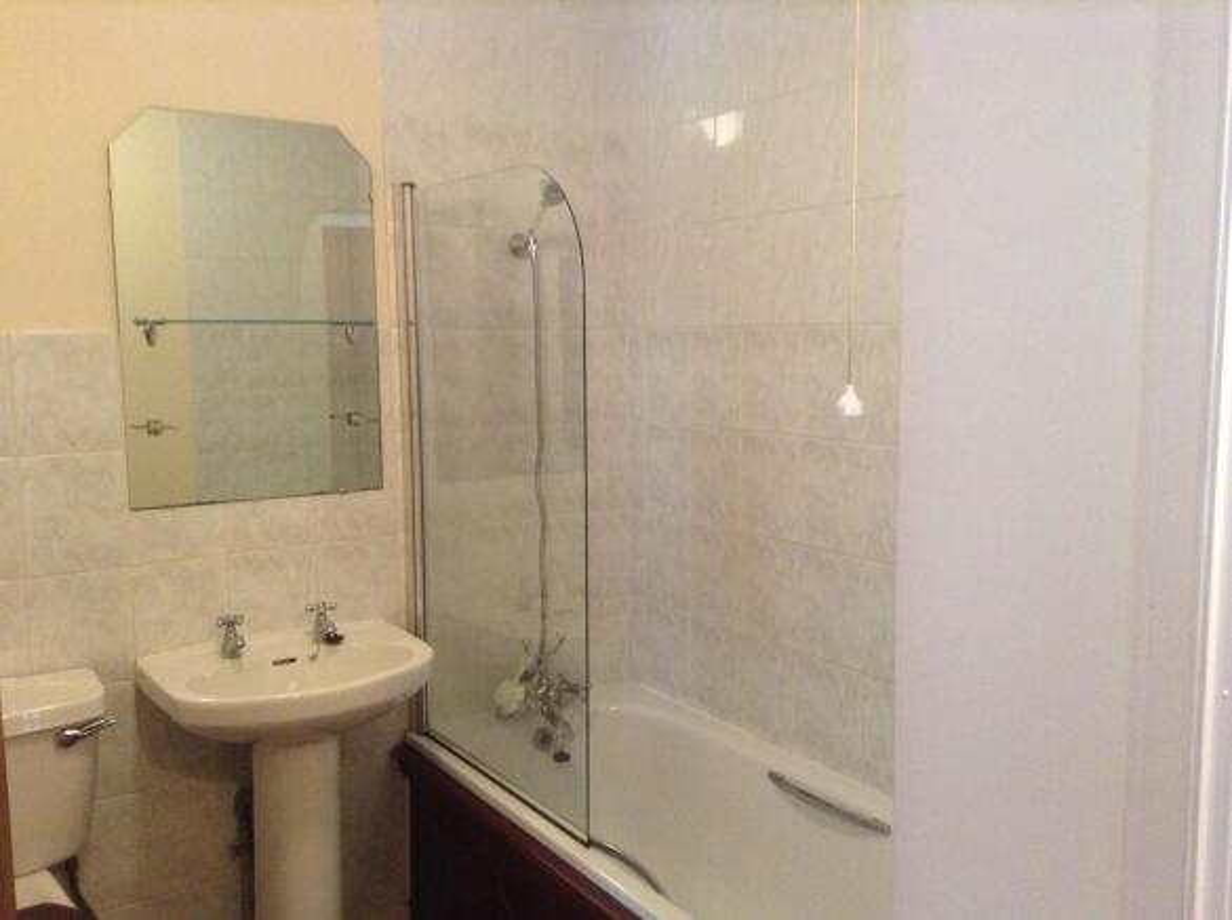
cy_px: 460
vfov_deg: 42.8
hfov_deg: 55.4
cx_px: 616
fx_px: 1173
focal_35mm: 33
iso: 200
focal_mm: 3.3
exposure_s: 1/24
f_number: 2.4
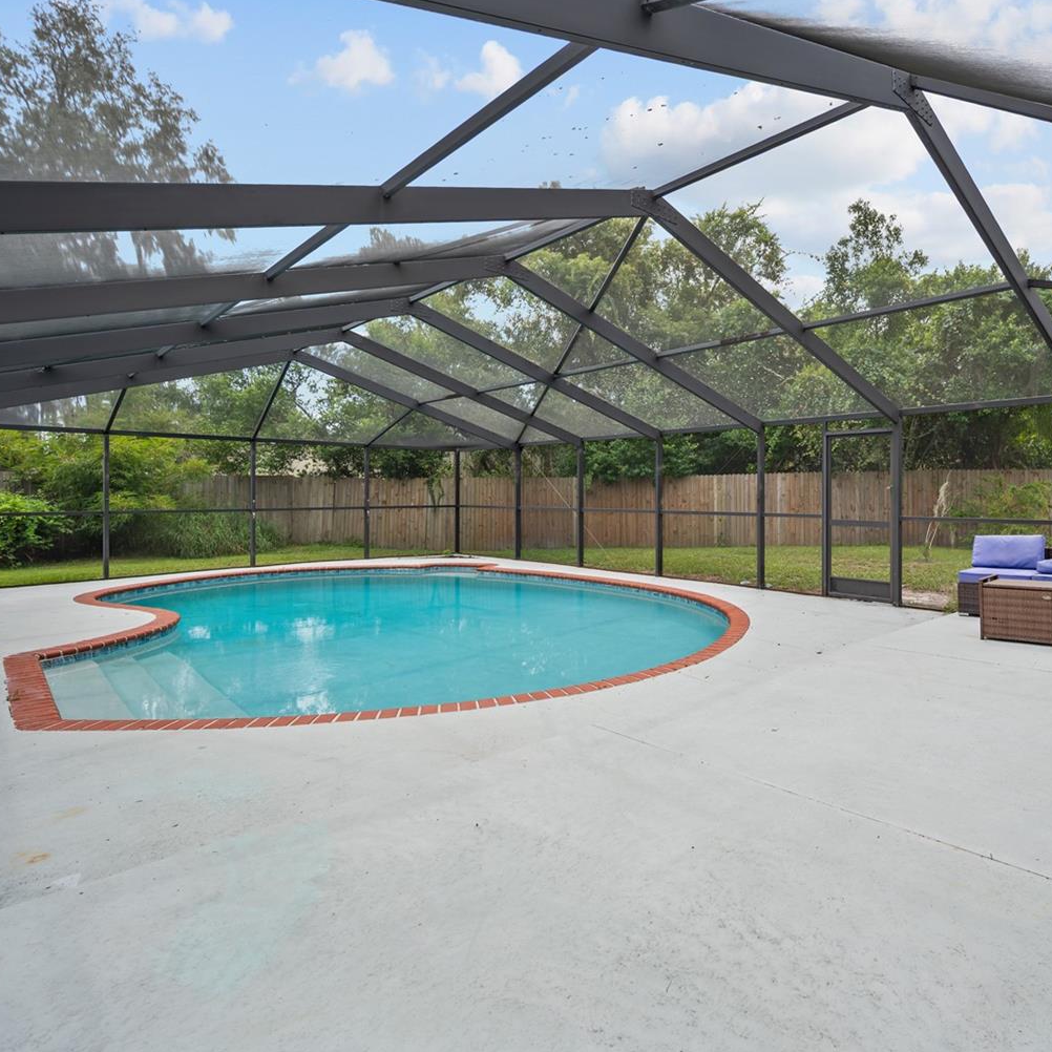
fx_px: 653
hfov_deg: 75.4
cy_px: 505
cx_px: 697
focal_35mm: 19
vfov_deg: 77.6
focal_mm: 14
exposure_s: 1/50
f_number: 4
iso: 100
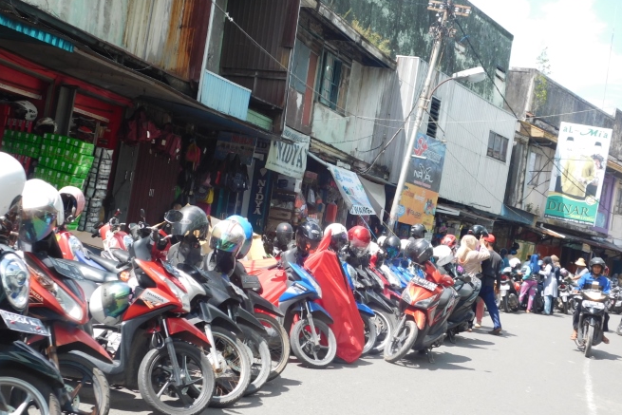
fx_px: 864
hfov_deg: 39.6
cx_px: 317
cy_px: 199
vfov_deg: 27.0
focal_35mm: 50
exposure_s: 1/400
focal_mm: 8
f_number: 3.7
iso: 125
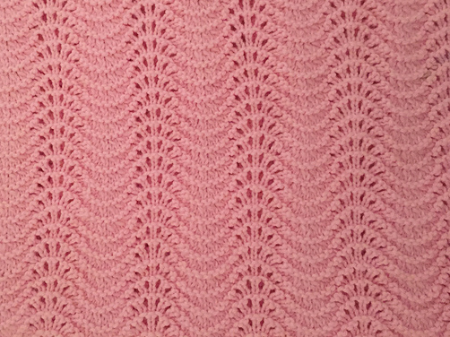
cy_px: 136
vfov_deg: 38.5
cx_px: 171
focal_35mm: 37
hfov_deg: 49.7
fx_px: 481
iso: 320
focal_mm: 4.15
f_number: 2.2
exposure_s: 1/17
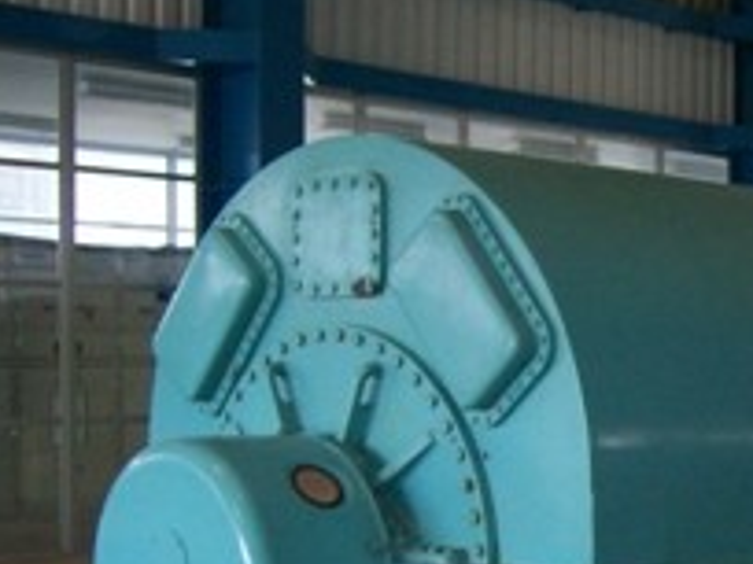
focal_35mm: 77
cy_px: 494
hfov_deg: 23.8
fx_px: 1675
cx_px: 812
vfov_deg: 18.8
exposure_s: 1/64
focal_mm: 5.8
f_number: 2.8
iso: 200
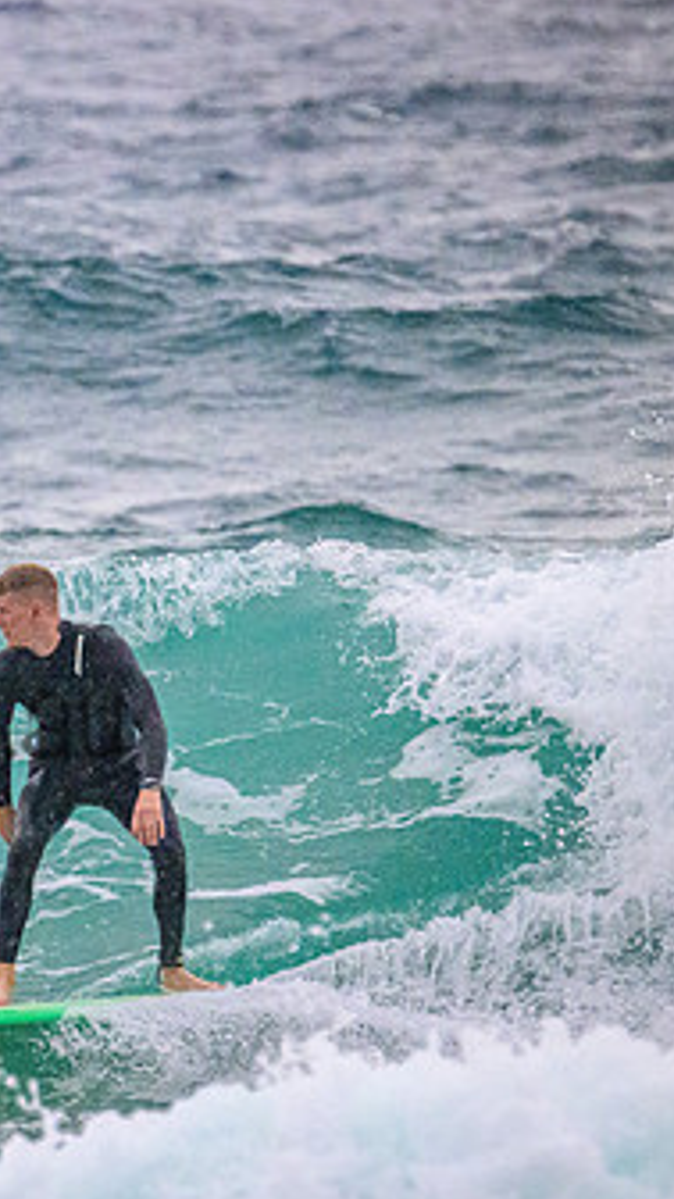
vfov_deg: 2.0
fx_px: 34504
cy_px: 676
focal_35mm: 1086
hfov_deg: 1.1
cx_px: -253
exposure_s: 1/2000
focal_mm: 600
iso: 9000
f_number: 11
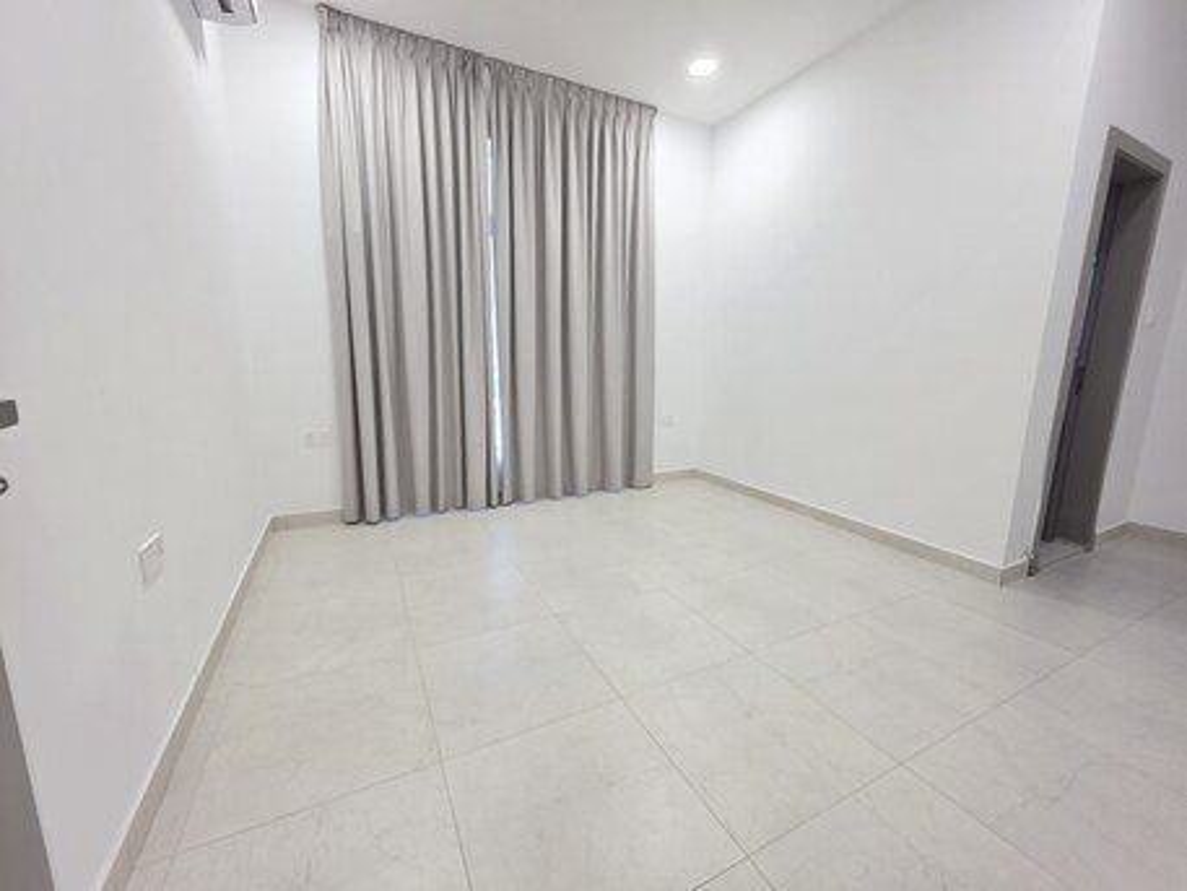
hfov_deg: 106.2
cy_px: 446
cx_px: 594
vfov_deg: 89.9
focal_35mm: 13
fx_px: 446
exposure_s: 1/120
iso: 125
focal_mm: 2.2
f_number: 1.9
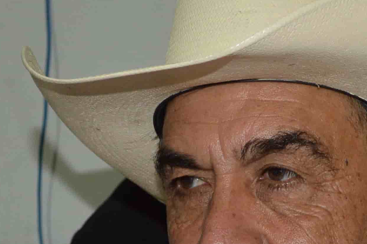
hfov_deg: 12.9
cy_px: 403
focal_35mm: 159
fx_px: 1619
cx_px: 297
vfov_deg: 8.4
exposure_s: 1/80
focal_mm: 22
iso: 400
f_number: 4
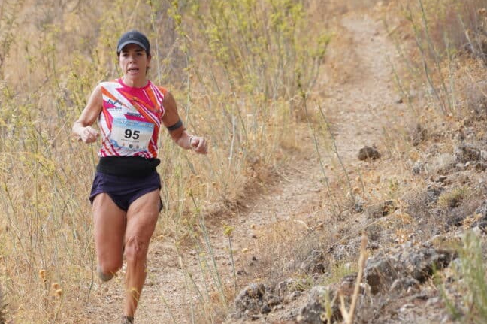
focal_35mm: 379
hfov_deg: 5.4
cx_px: 115
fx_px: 5123
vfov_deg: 3.6
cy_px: 155
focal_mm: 240
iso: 1600
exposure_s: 1/1000
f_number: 9
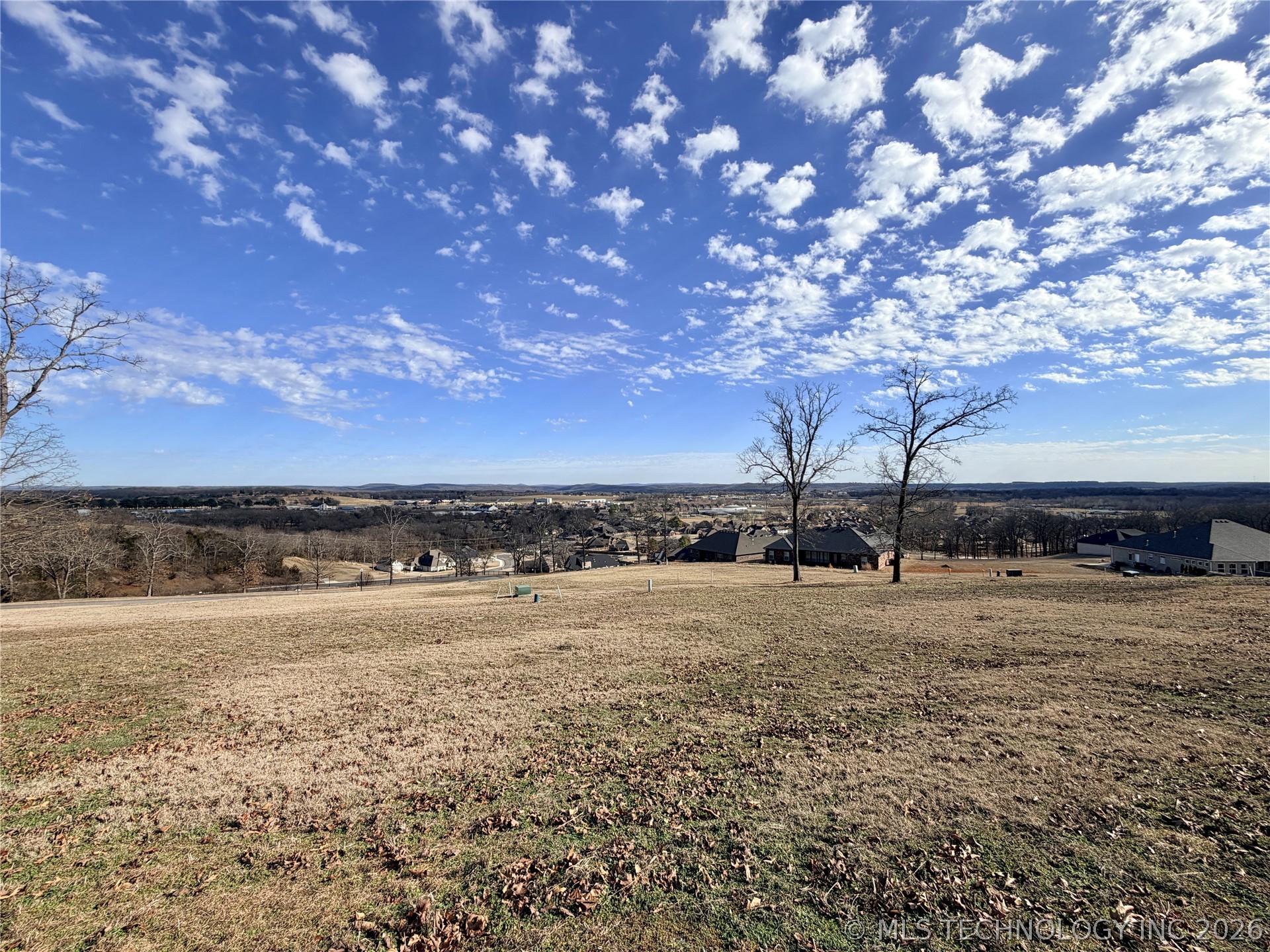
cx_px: 635
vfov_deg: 85.7
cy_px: 476
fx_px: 514
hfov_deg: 102.1
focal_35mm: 14
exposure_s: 1/1017
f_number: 2.2
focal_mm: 2.22
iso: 20
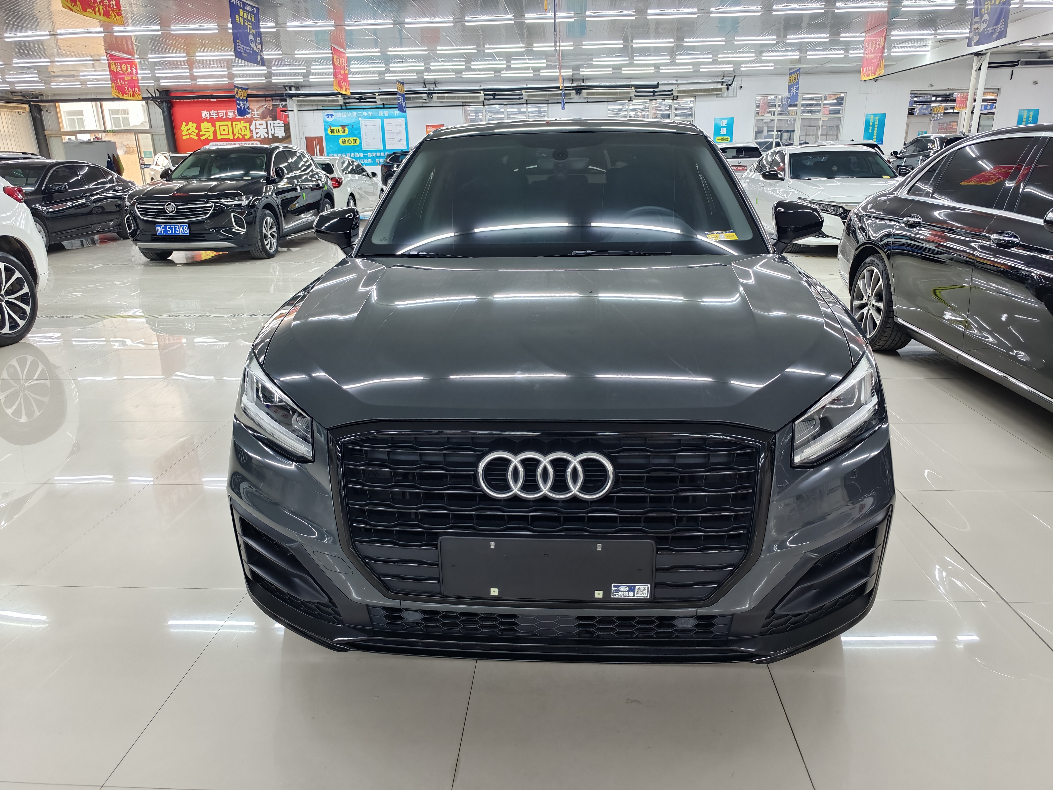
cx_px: 526
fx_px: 700
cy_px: 395
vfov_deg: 58.9
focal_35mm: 23
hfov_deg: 73.9
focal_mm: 5.6
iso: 1182
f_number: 1.57
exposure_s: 1/100
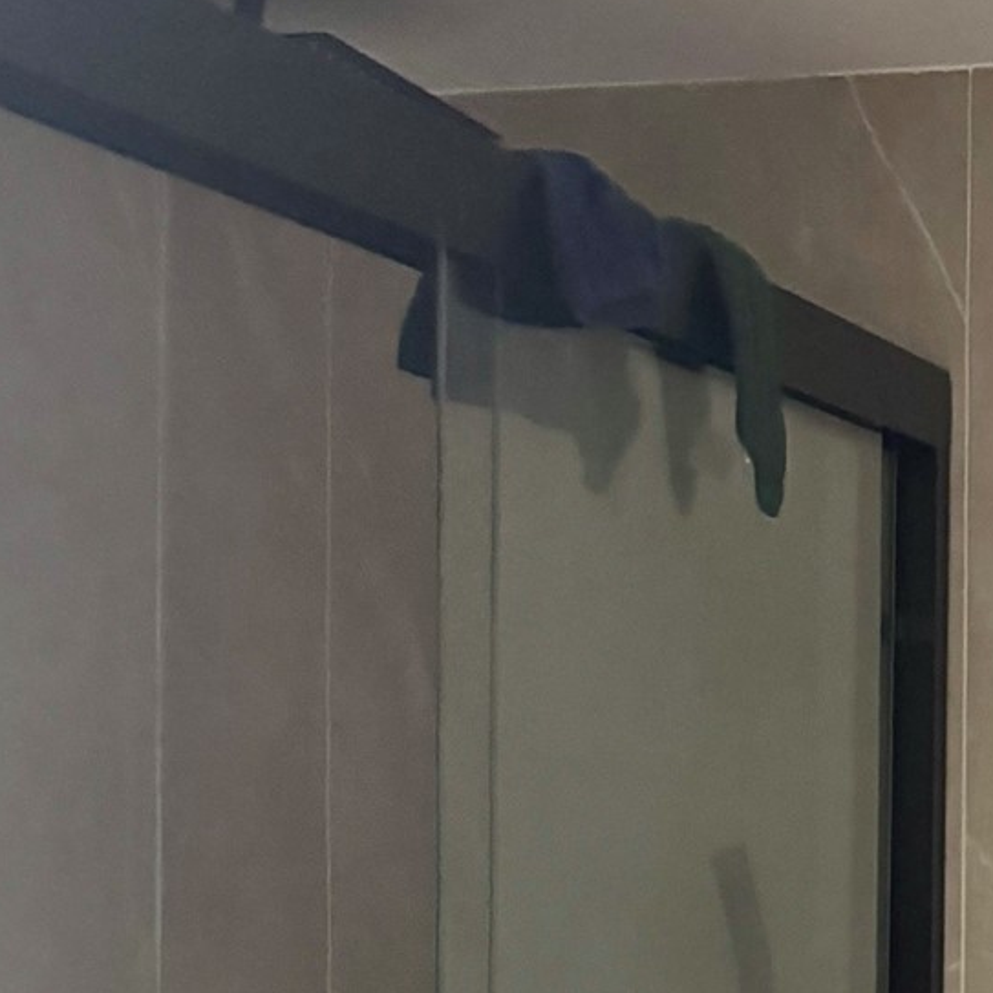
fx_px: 2596
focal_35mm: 80
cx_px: 1165
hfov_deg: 20.4
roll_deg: -1.6
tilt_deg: -9.1
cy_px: 1319
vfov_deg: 19.8
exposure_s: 1/37
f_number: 1.78
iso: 1000
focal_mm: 6.76
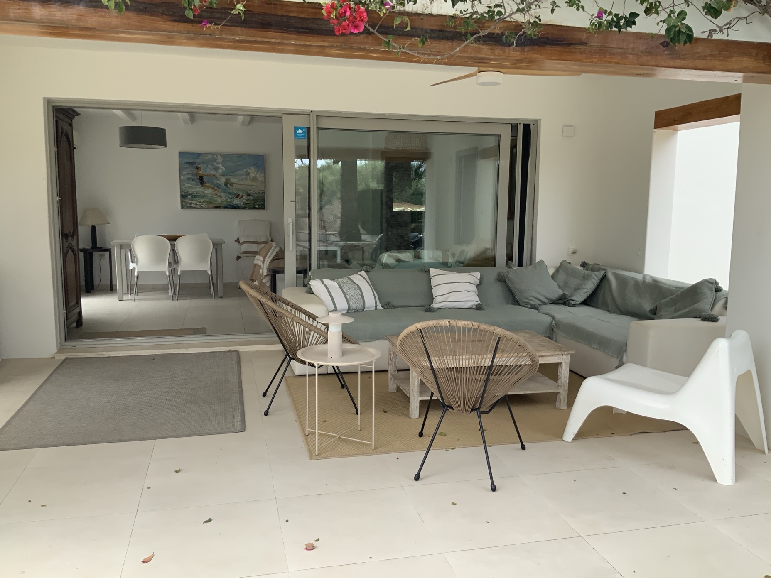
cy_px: 296
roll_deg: -0.7
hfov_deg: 60.0
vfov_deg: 46.8
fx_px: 668
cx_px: 383
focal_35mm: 30
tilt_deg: -6.8
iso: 16
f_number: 1.8
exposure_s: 1/551
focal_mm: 3
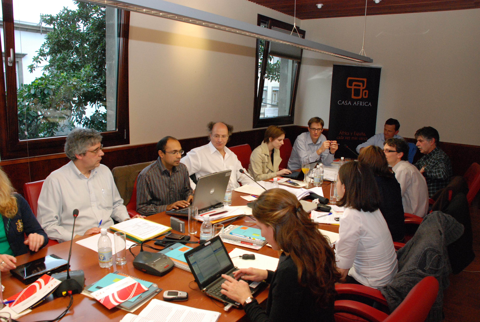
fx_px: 360
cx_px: 240
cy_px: 161
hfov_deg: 67.3
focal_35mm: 27
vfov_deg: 48.0
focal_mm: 18
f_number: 5.6
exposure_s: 1/100
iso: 1250
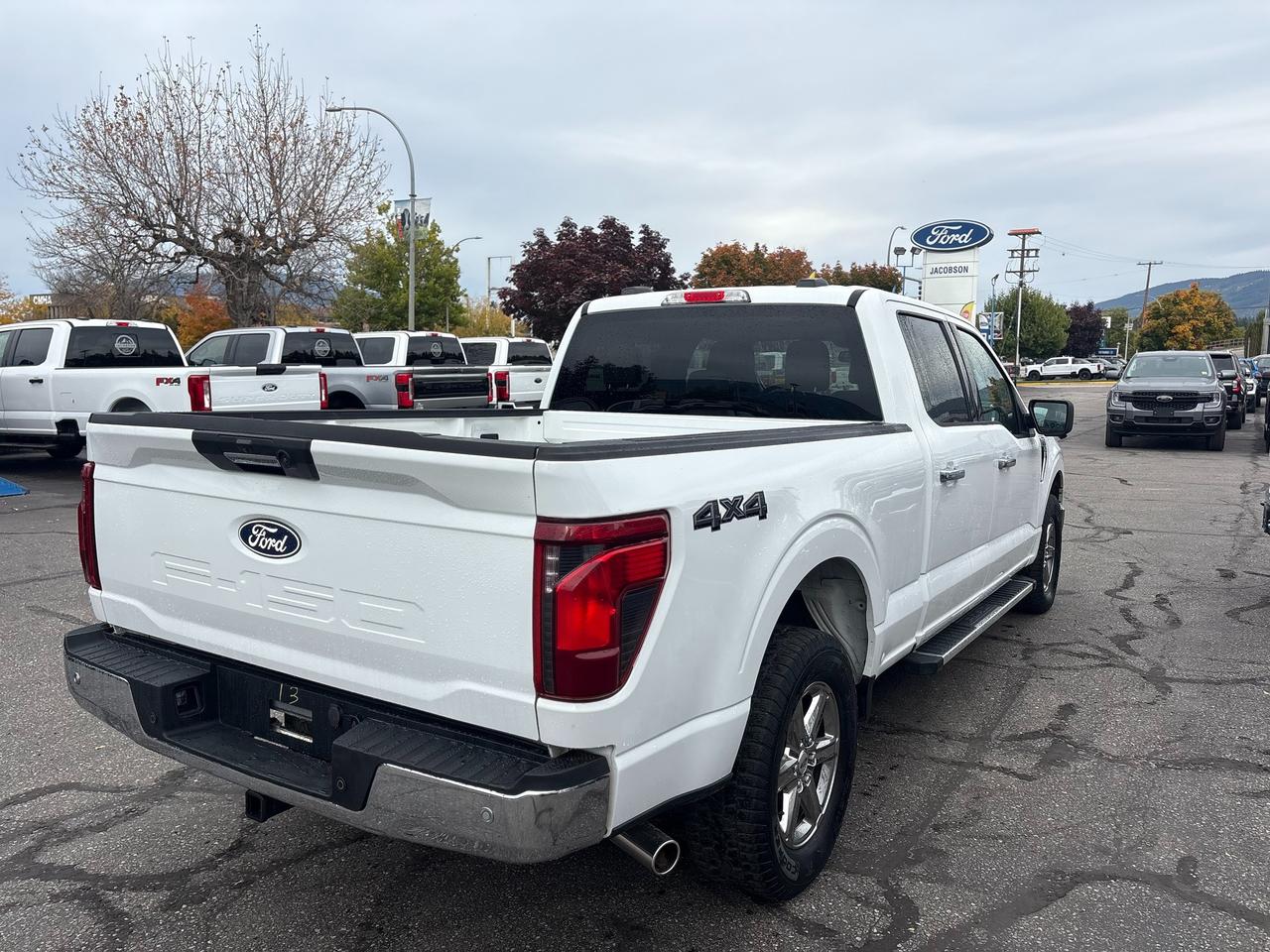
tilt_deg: -4.5
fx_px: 954
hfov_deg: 67.3
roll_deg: -1.1
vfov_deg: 53.1
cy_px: 476
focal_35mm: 26
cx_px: 635
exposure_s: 1/1484
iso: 50
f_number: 1.6
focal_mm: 5.96
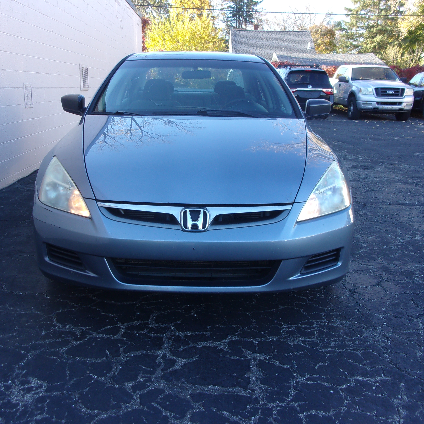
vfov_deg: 48.4
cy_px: 209
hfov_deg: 48.4
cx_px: 201
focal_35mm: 34
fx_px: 471
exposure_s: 1/75
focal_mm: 5.1
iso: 80
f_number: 3.9
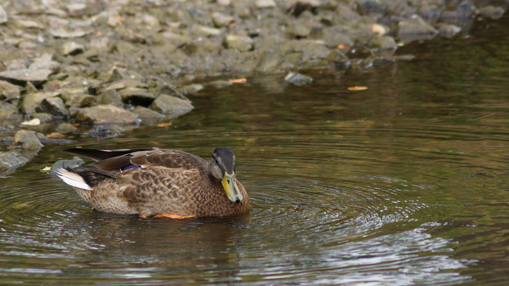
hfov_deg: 5.5
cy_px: 164
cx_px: 232
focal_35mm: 395
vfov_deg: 3.1
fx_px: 5331
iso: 160
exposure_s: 1/320
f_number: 5.6
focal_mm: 200
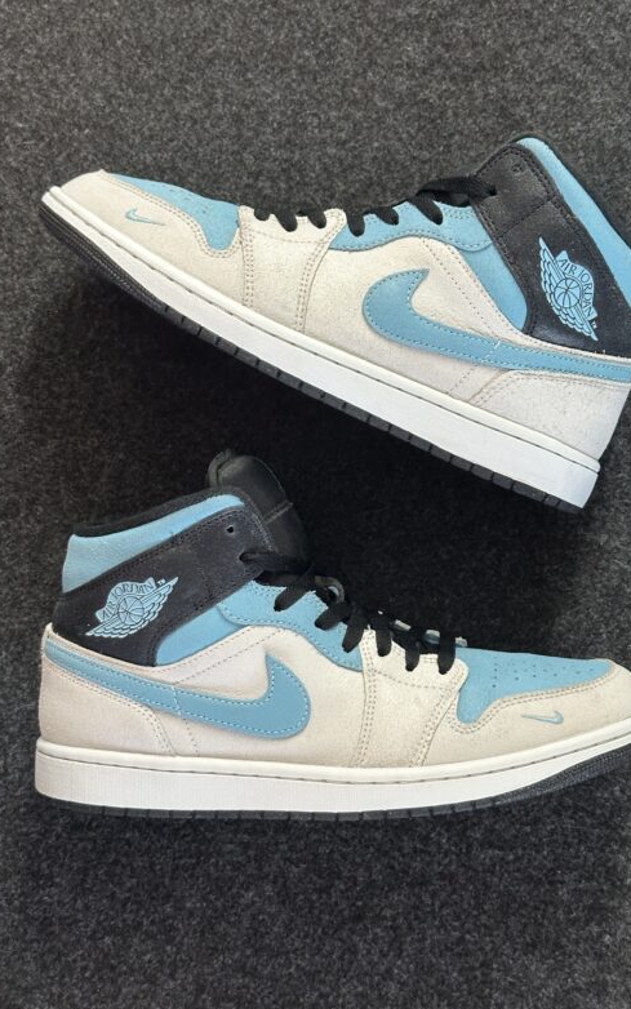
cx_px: 352
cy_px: 512
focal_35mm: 52
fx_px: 1430
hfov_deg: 24.9
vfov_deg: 38.9
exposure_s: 1/50
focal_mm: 6.86
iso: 200
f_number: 1.78
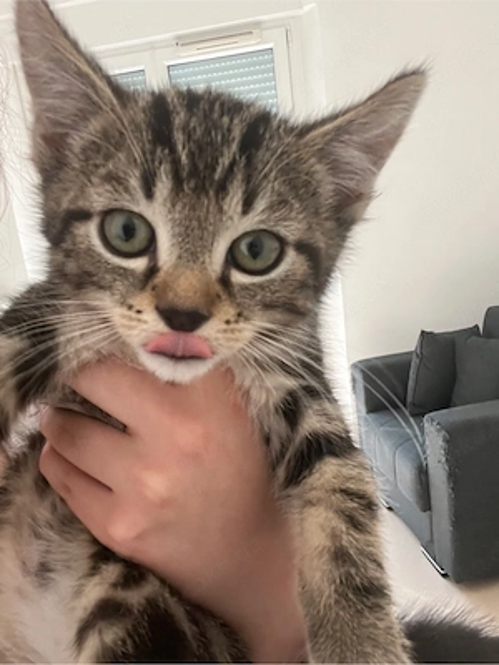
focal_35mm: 30
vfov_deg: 60.0
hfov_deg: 46.8
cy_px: 332
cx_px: 250
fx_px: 577
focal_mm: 2.71
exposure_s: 1/60
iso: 320
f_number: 2.2
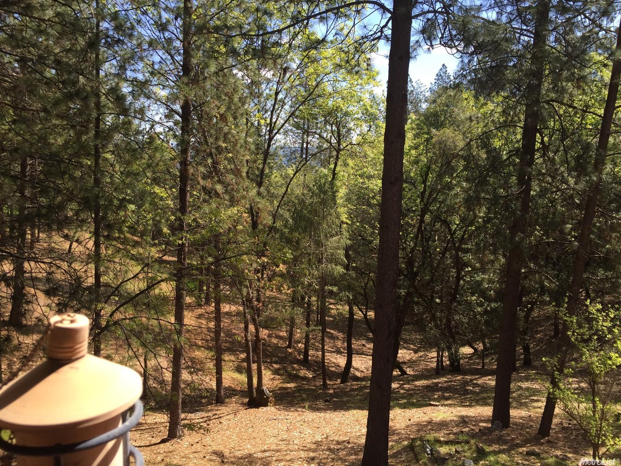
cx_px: 310
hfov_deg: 61.7
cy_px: 233
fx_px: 520
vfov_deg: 48.2
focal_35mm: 29
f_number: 2.2
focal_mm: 4.15
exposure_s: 1/706
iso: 32
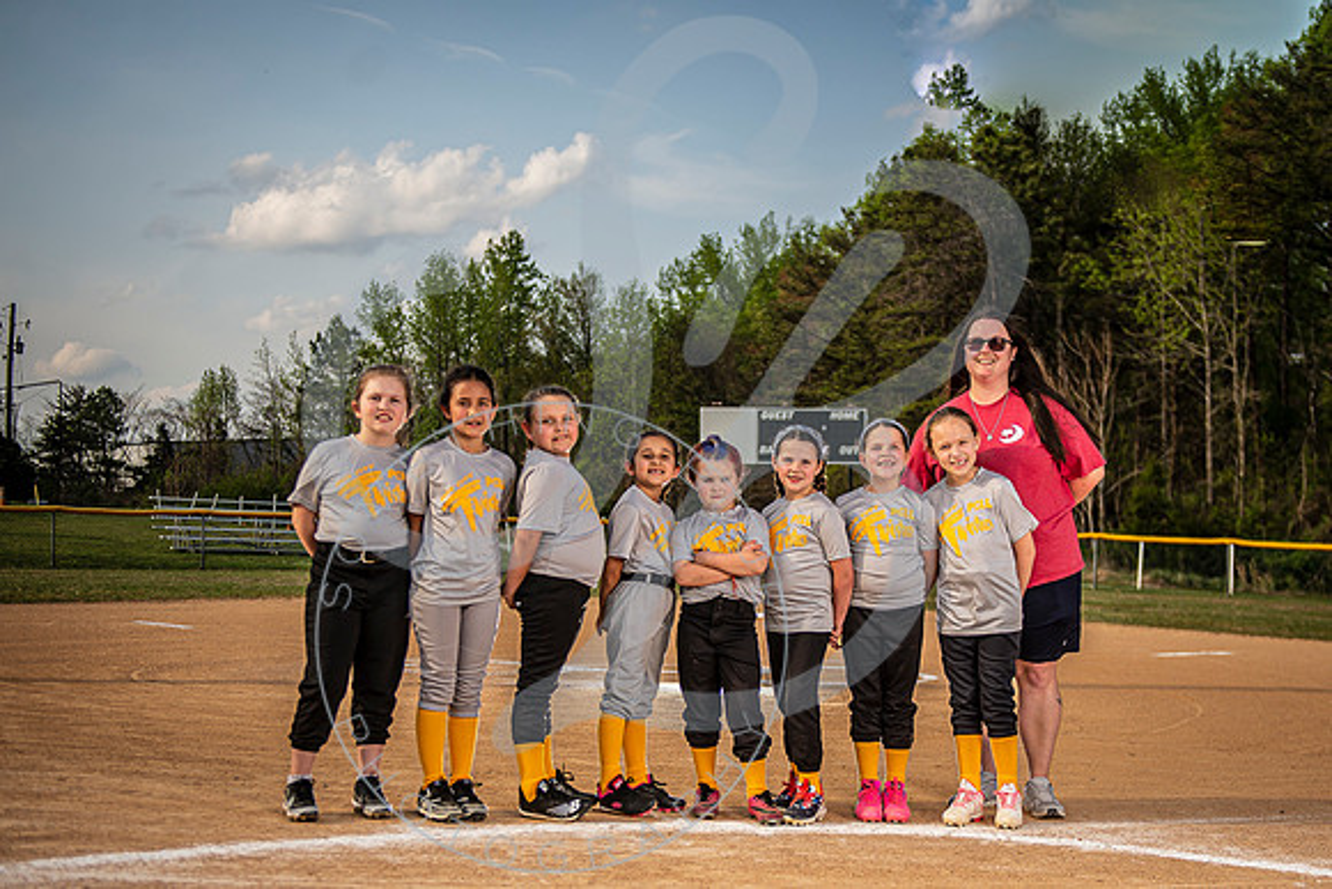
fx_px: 1854
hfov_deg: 39.4
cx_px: 752
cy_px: 586
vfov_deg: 26.8
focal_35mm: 50
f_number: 4
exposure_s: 1/2500
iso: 64
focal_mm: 38
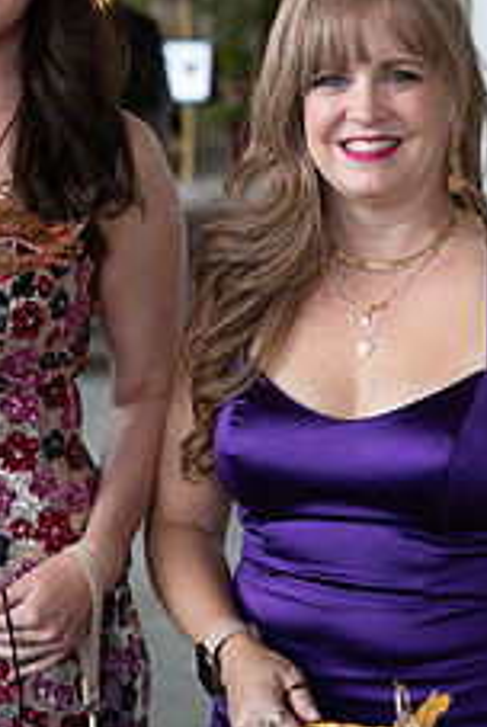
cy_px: 176
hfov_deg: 13.8
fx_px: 2003
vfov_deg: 20.4
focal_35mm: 99
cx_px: 160
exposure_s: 1/100
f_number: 2.8
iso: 400
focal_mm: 50
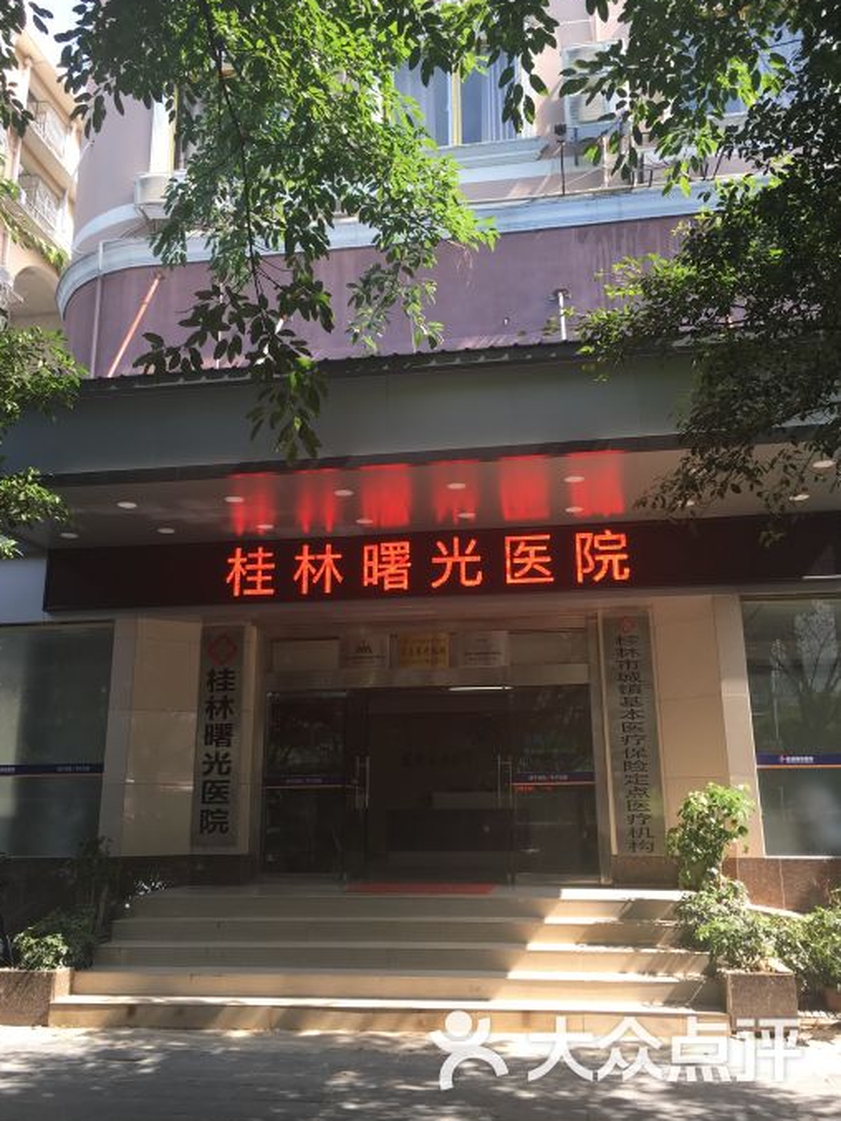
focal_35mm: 30
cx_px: 410
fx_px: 971
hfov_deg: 46.8
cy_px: 556
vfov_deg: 60.0
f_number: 2.2
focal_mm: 4.15
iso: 25
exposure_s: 1/196
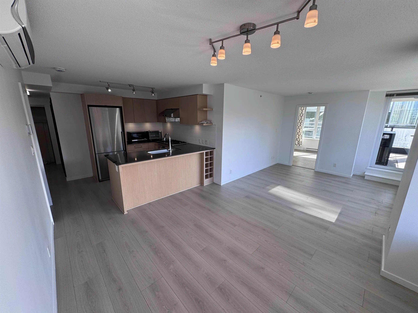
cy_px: 156
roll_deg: +0.0
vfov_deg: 85.7
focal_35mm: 14
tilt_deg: -12.4
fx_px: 169
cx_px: 209
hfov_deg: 102.1
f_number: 2.2
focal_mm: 2.22
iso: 50
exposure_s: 1/120
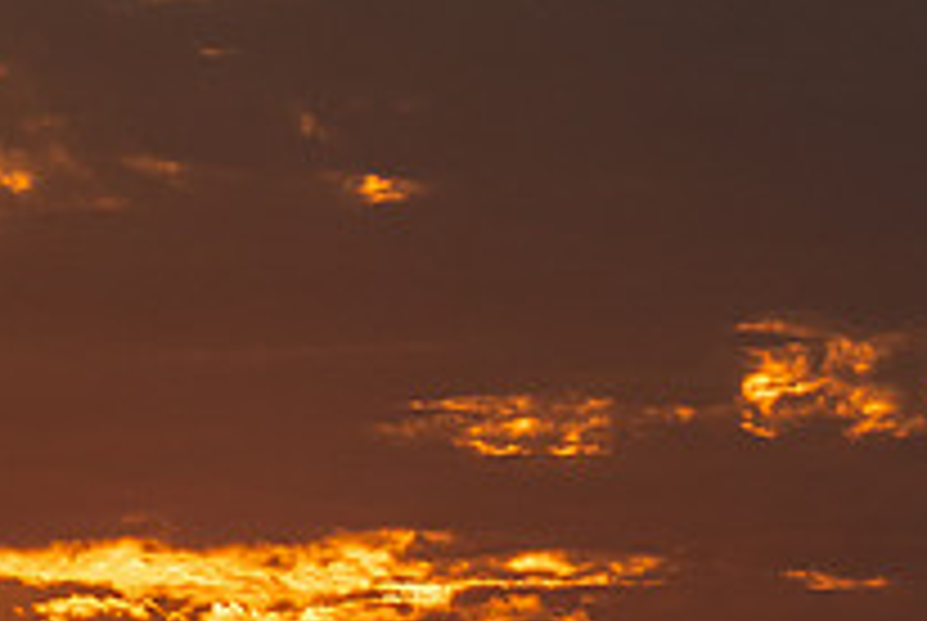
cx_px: 409
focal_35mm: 1307
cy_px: 397
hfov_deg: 1.6
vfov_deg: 1.1
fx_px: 33703
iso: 100
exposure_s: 1/320
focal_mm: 250
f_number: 8
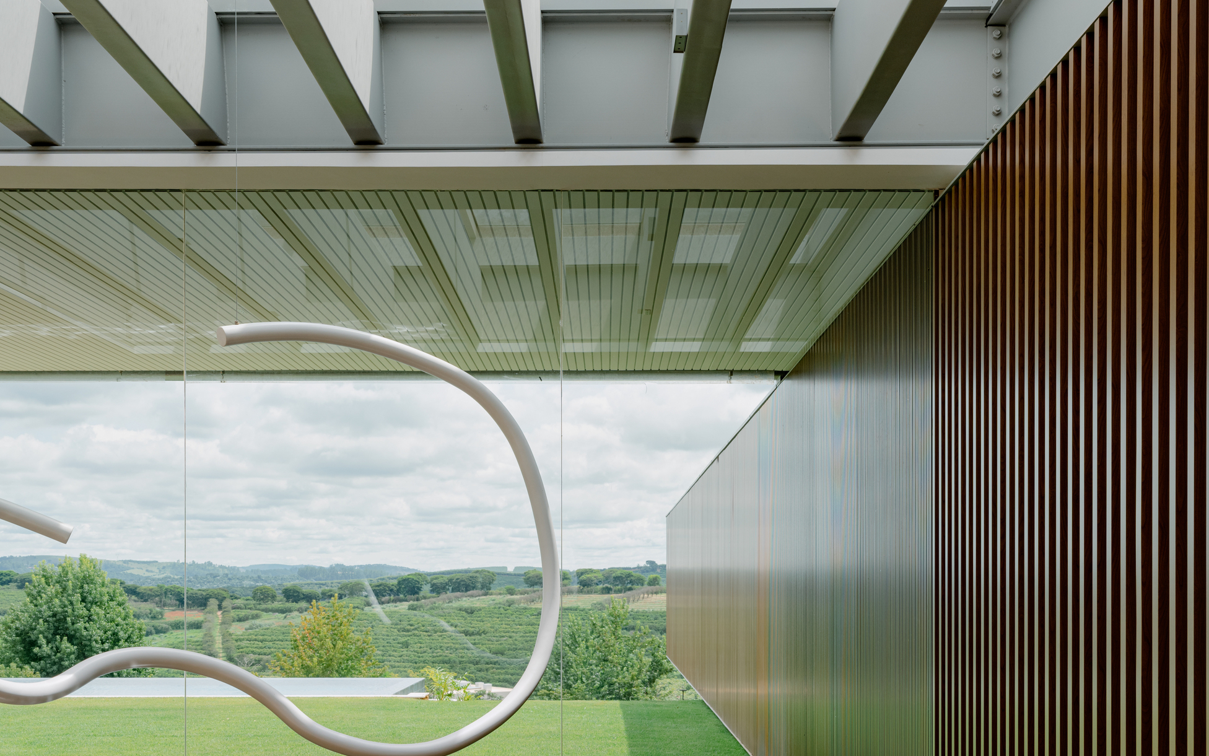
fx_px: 1384
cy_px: 601
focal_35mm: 42
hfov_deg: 47.2
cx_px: 604
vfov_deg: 29.8
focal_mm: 36.9
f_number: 9
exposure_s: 1/80
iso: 200
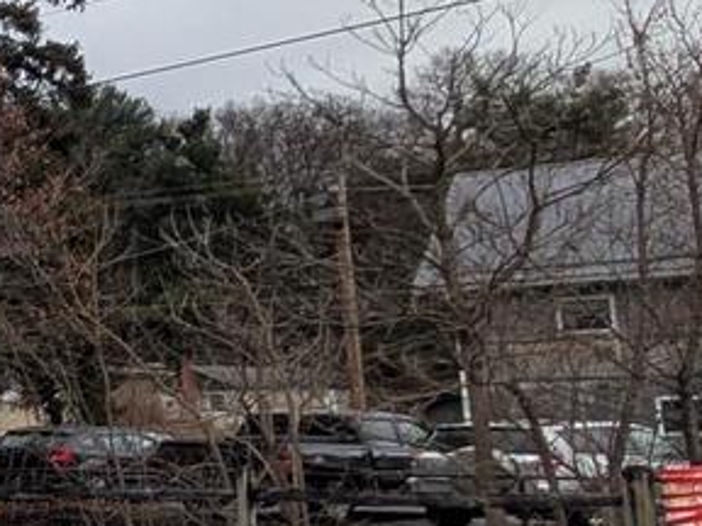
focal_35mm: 60
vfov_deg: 24.3
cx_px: -1046
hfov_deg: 14.5
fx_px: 1217
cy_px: 334
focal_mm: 2.02
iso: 54
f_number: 1.7
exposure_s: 1/488
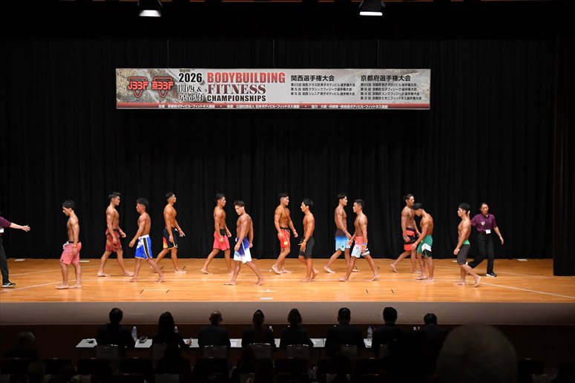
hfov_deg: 28.1
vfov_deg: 18.9
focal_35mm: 72
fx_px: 1149
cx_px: 288
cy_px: 192
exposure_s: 1/400
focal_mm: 48
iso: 4000
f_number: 5.6
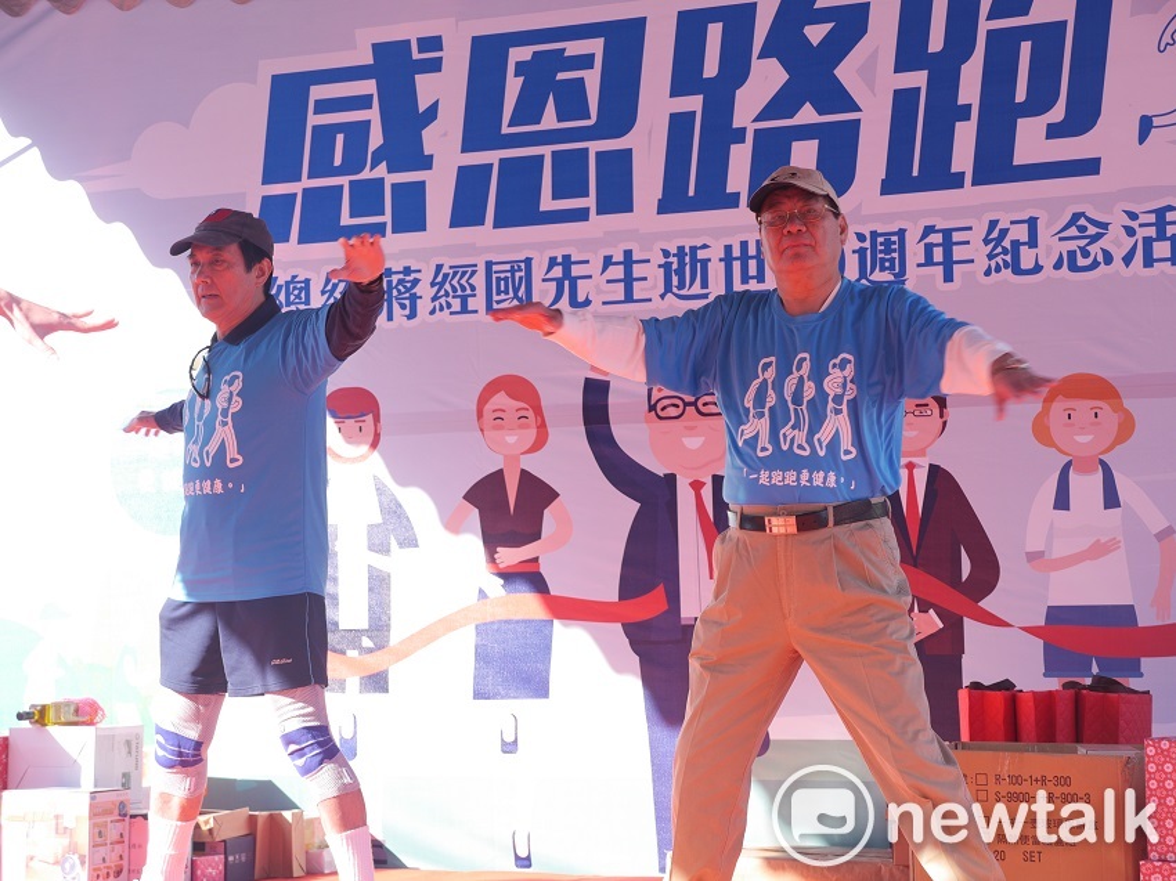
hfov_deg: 27.8
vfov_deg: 21.0
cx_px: 588
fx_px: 2377
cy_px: 440
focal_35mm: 70
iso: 200
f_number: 4.5
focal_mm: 35
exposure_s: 1/250
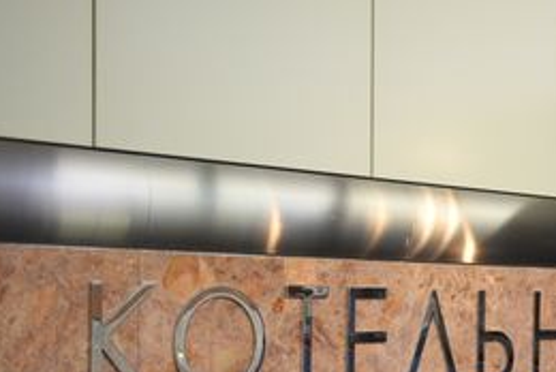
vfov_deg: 13.3
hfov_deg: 18.7
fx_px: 1577
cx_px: 701
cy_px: 344
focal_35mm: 102
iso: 1000
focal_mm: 38
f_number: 2.8
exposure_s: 1/160
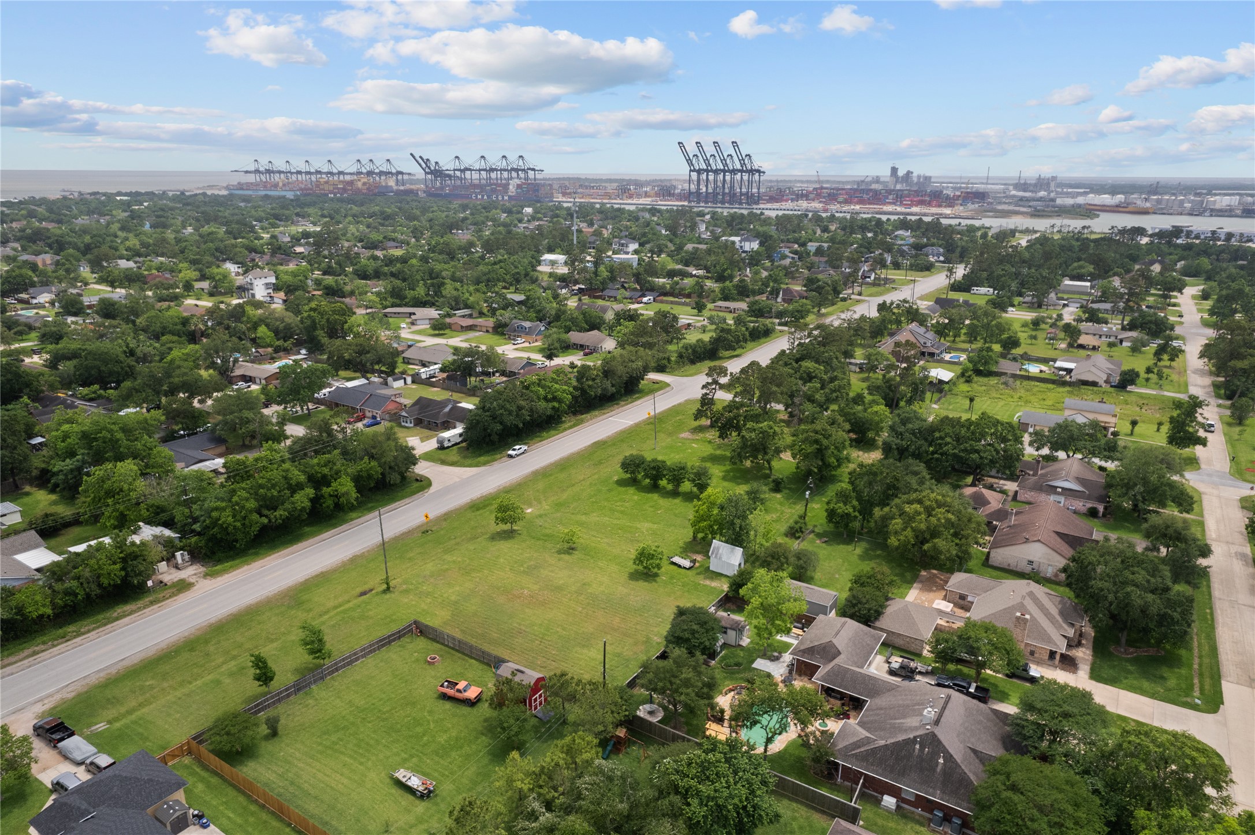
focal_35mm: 22
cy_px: 418
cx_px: 628
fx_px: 767
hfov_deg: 78.6
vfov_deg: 57.2
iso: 110
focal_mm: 8.38
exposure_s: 1/2500
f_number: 2.8
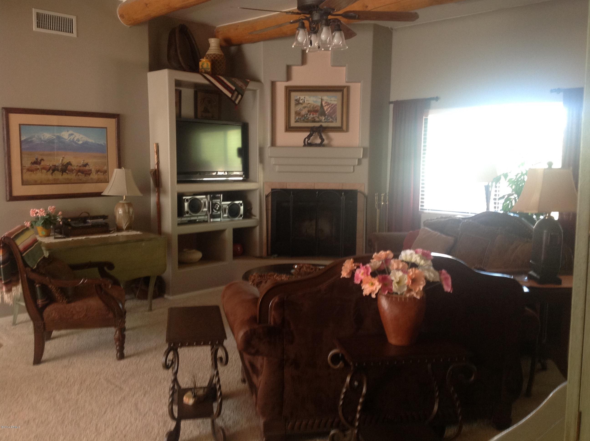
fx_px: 596
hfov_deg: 52.7
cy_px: 220
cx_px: 295
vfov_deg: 40.6
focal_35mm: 35
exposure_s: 1/15
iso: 100
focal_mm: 4.28
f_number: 2.4
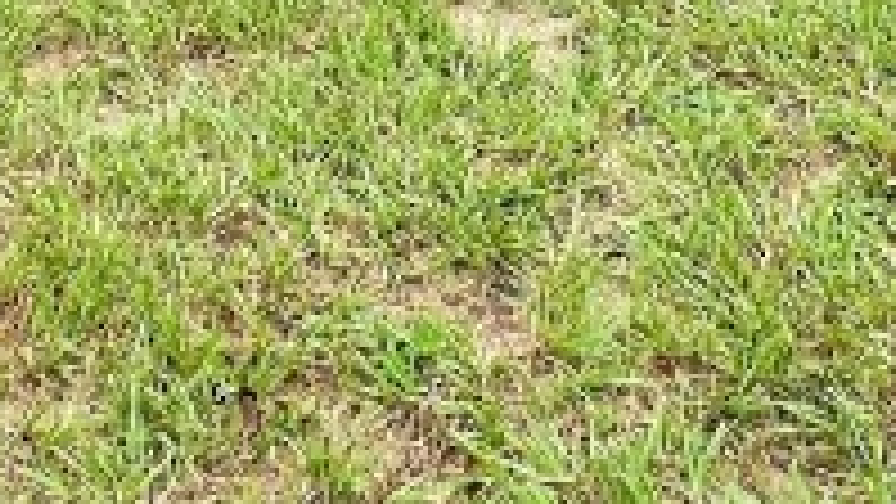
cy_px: -810
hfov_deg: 28.9
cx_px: 383
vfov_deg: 12.1
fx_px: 1735
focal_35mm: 73
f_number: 1.8
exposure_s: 1/1233
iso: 32
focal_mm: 1.57
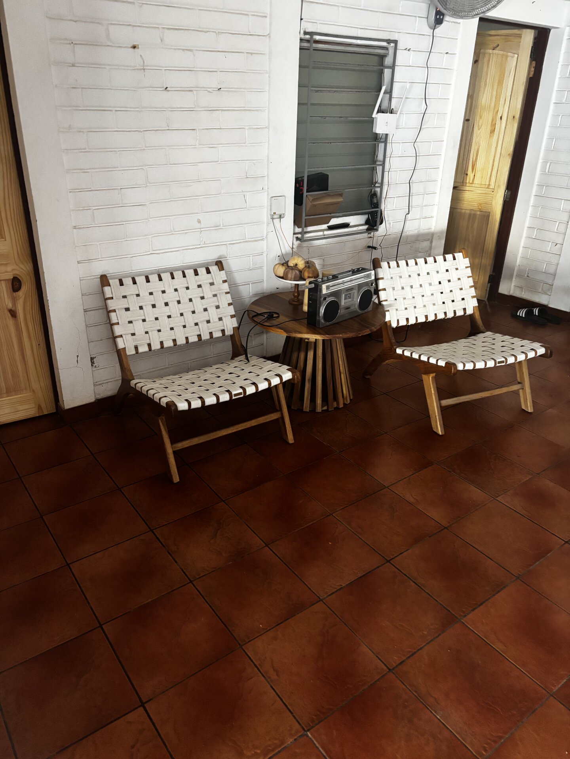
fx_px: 571
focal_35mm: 26
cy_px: 380
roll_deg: -2.3
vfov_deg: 67.3
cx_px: 285
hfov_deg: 53.1
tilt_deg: -25.6
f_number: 1.6
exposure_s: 1/59
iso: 500
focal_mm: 5.96
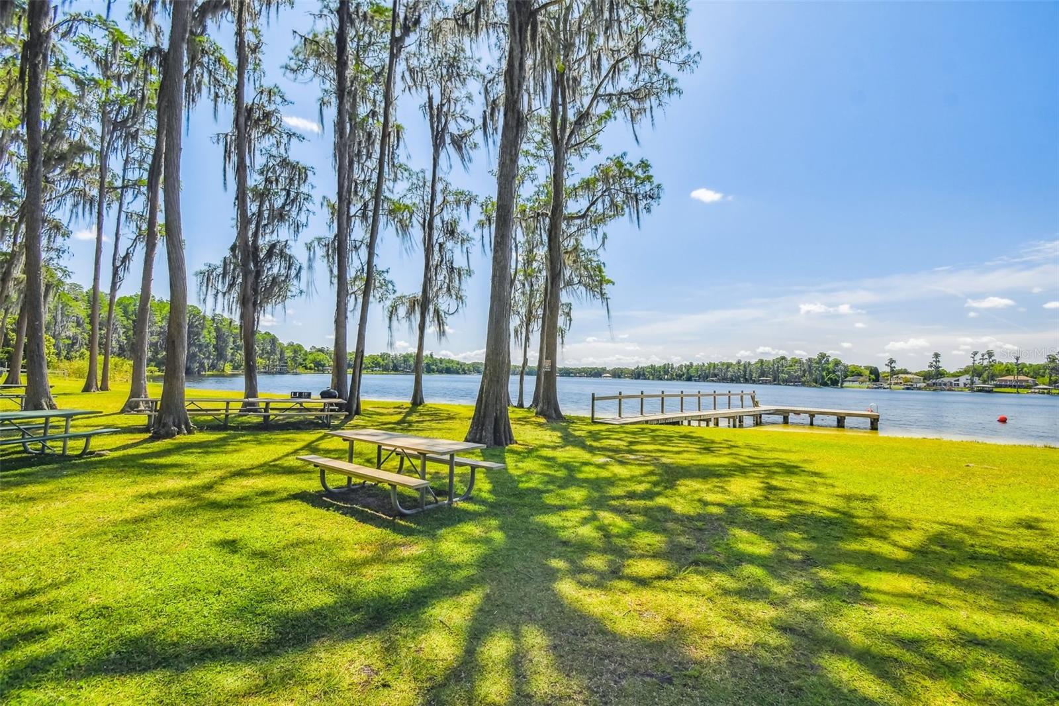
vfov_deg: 77.3
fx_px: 441
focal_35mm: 15
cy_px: 353
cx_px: 530
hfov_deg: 100.4
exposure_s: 1/640
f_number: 7.1
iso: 100
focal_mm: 10
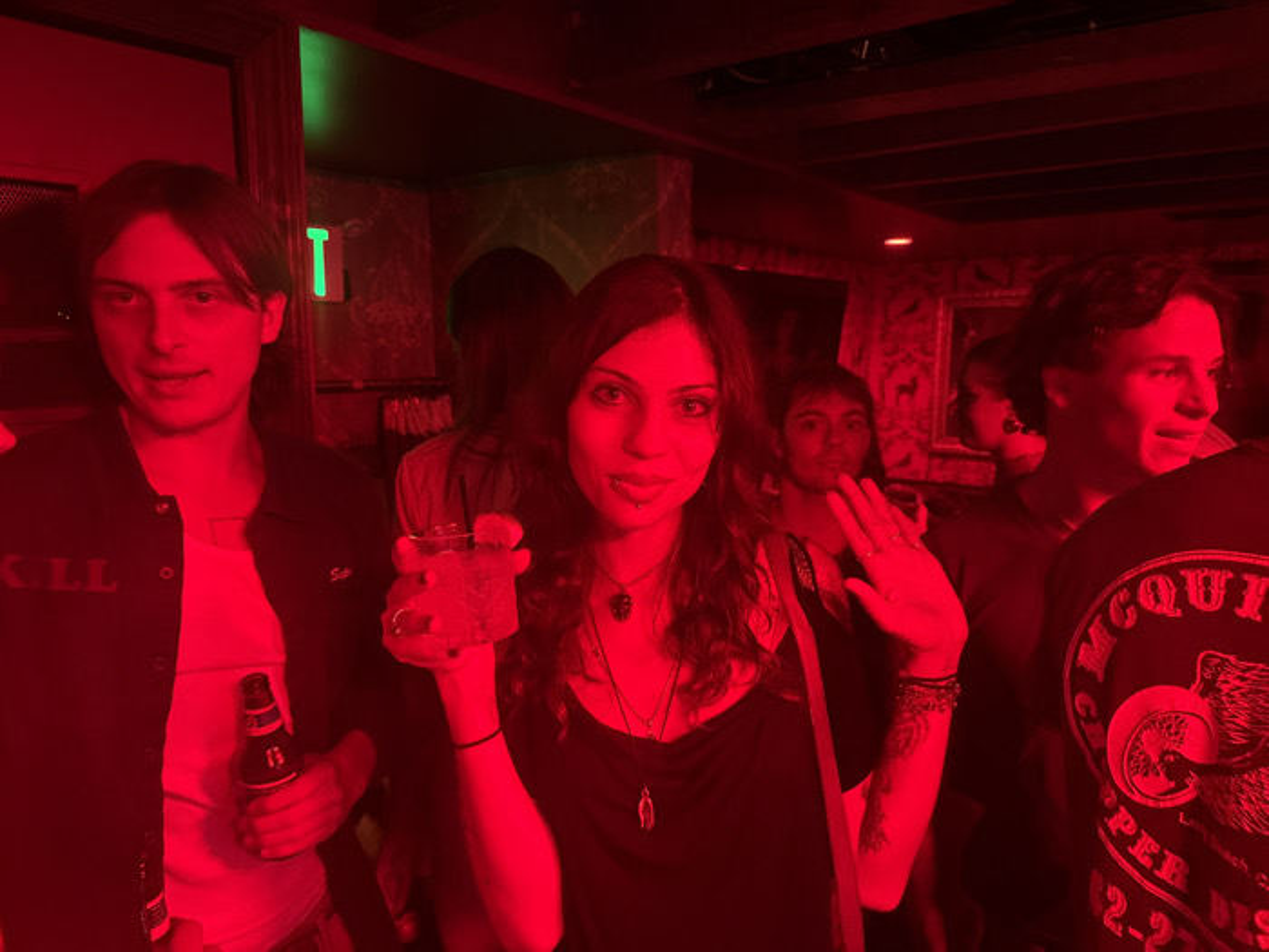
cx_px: 634
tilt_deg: -8.5
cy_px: 476
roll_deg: -0.9
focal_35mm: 24
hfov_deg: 71.6
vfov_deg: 56.8
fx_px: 880
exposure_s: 1/30
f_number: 1.78
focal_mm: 6.76
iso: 1000
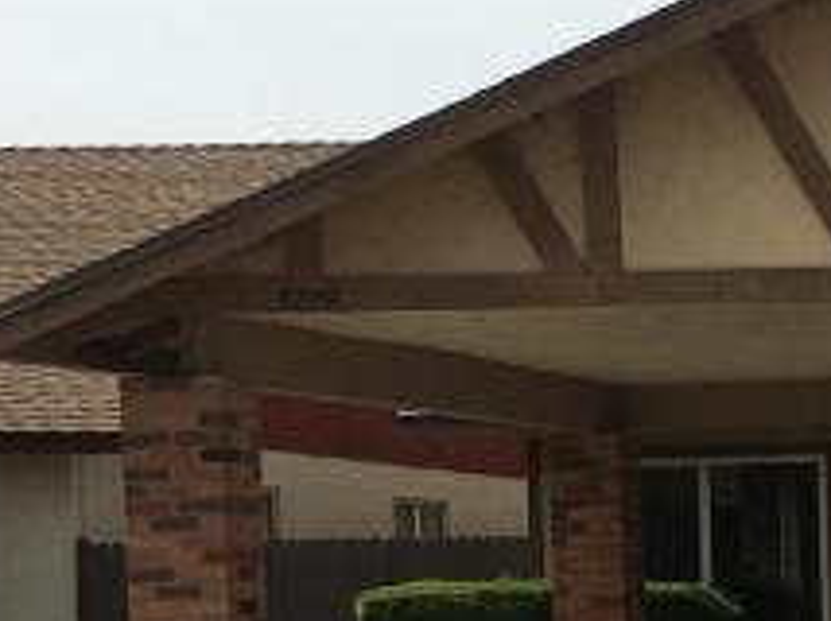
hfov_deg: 12.7
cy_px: 640
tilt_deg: +0.2
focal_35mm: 139
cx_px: 1573
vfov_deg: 10.5
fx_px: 3333
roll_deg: +0.7
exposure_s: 1/2404
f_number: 2.2
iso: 25
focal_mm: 4.15
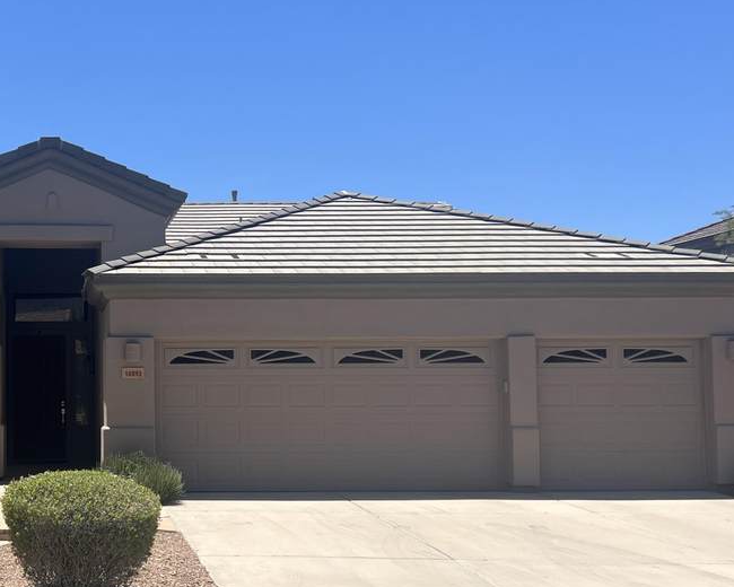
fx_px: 1086
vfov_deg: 30.2
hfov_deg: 35.4
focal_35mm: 50
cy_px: 358
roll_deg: +0.6
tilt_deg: +2.8
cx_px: 90
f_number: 1.5
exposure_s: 1/4444
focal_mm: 5.7
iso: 50
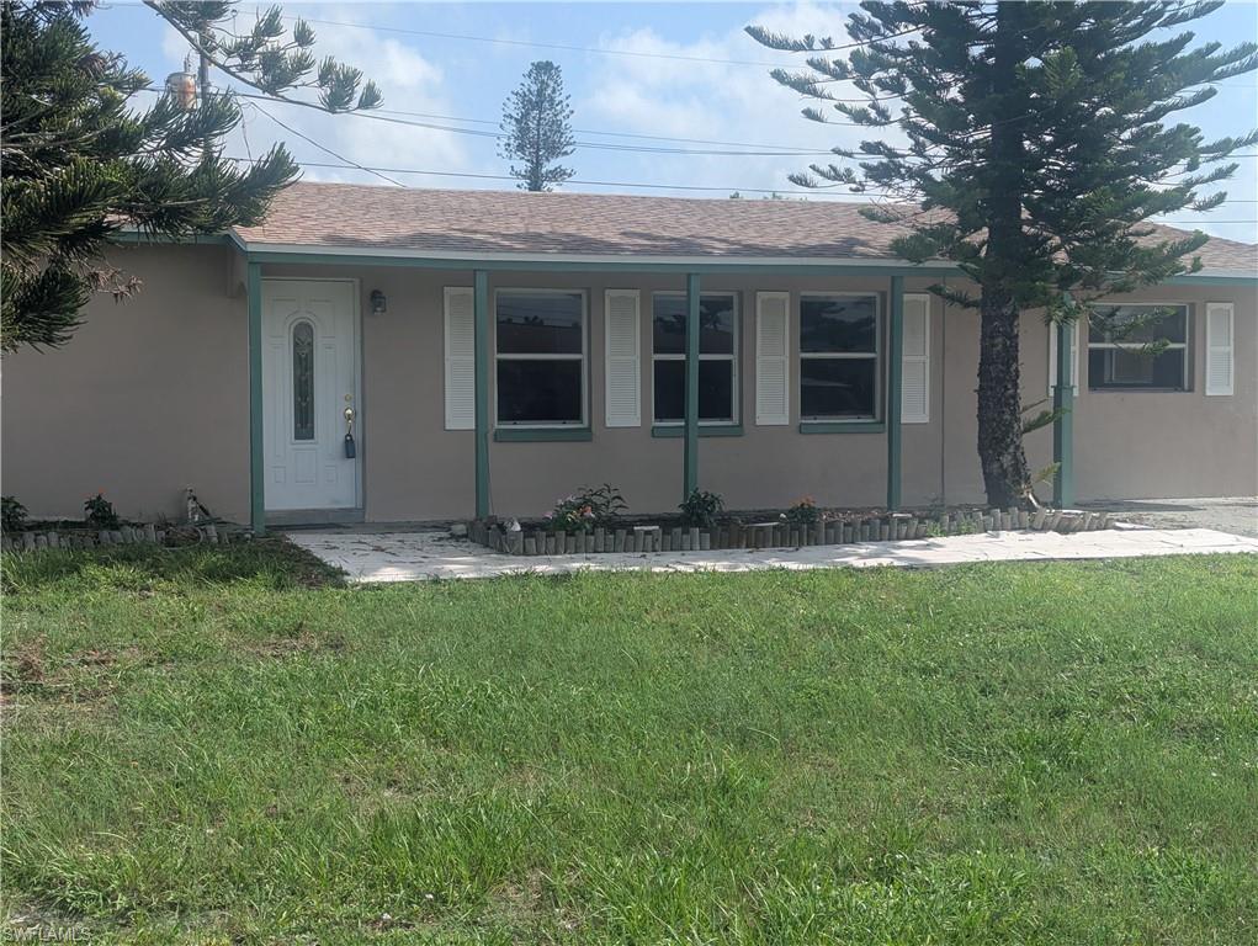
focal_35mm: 48
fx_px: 1746
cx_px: 629
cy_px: 473
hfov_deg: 39.6
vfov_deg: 30.3
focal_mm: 6.81
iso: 47
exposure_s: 1/2110
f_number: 1.85
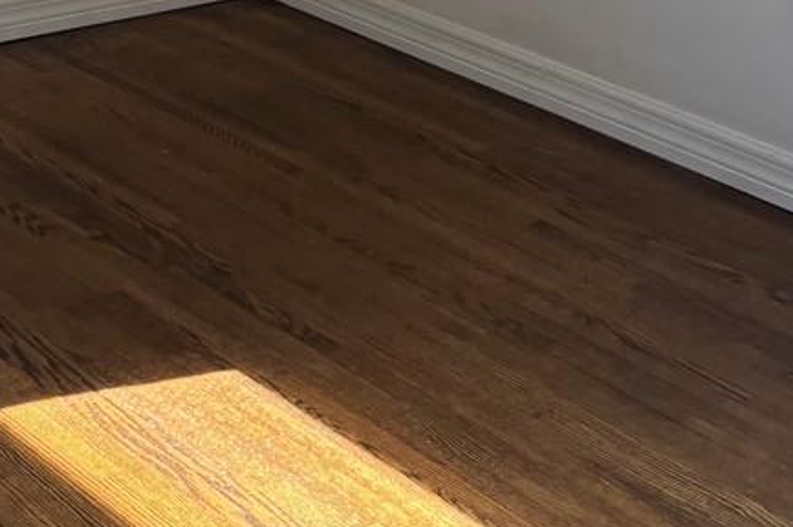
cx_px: -48
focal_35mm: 100
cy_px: -562
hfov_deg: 19.7
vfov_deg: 12.0
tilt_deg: -2.0
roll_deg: -2.0
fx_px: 2201
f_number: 1.6
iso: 100
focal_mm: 5.96
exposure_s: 1/120
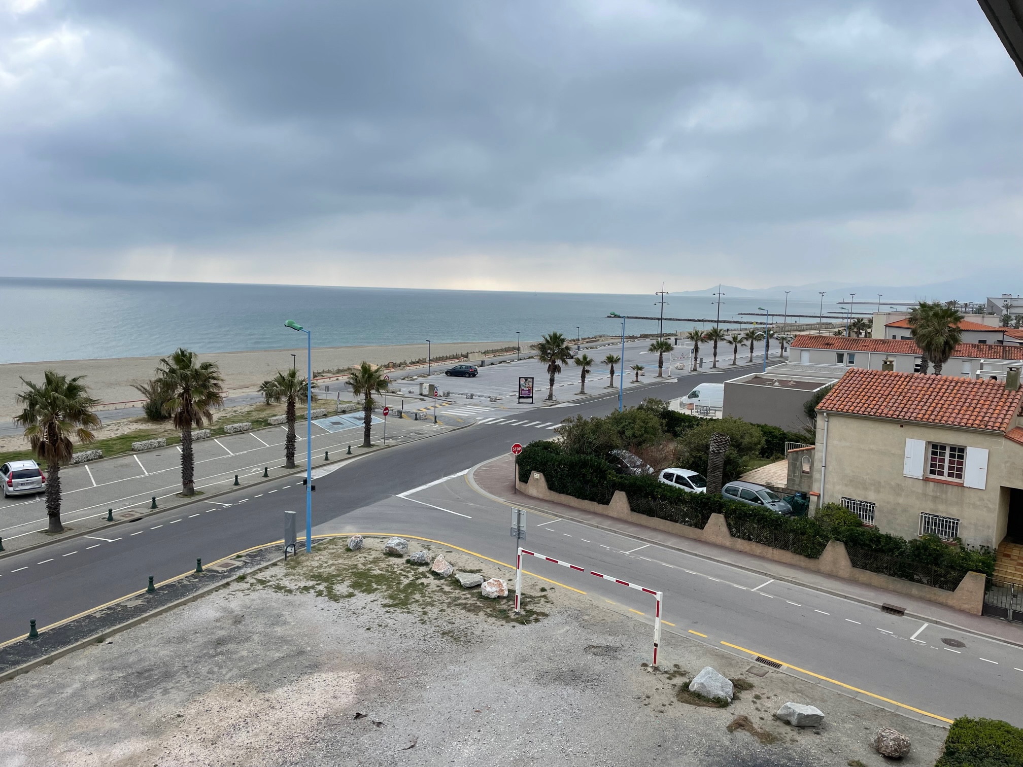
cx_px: 512
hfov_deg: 67.3
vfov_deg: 53.1
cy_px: 384
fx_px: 768
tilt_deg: -6.3
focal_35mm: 26
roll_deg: -1.1
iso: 32
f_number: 1.6
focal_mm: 4.2
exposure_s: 1/2681
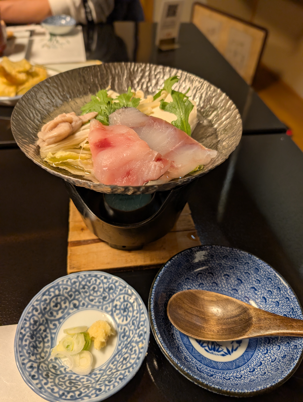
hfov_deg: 56.9
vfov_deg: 71.5
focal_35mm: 24
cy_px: 201
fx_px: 279
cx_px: 152
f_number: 1.68
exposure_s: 1/50
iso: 25
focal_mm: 6.9
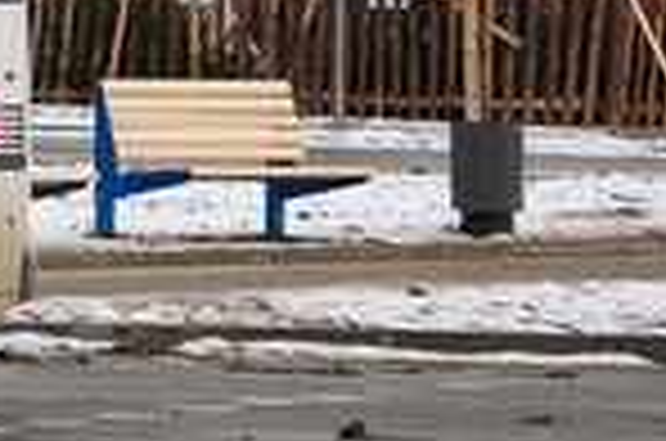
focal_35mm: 566
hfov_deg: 3.6
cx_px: -1318
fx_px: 10448
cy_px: -369
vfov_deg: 2.4
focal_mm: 62
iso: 400
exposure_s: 1/80
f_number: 8
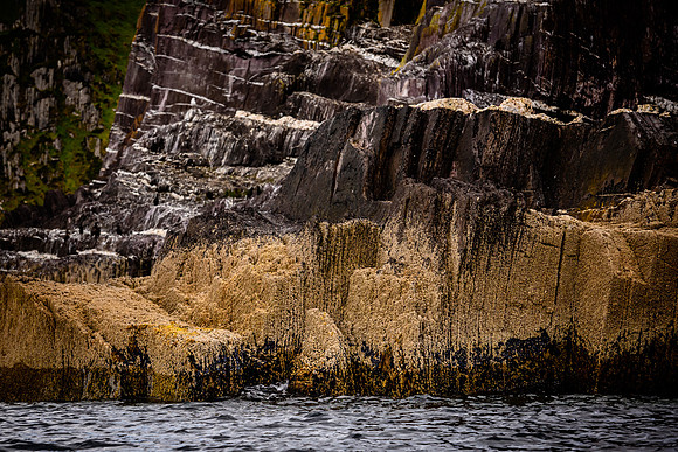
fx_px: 3426
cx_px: 275
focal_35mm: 182
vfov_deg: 7.6
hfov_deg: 11.3
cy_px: 257
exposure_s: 1/800
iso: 720
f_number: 8
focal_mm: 150
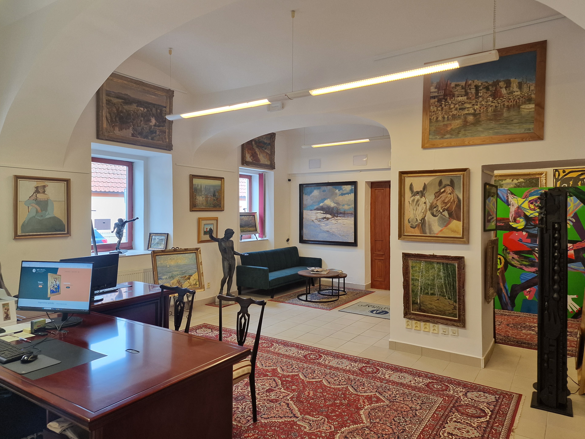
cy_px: 212
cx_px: 301
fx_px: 406
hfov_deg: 71.6
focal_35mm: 24
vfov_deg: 56.8
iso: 200
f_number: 1.8
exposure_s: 1/100
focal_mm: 6.4
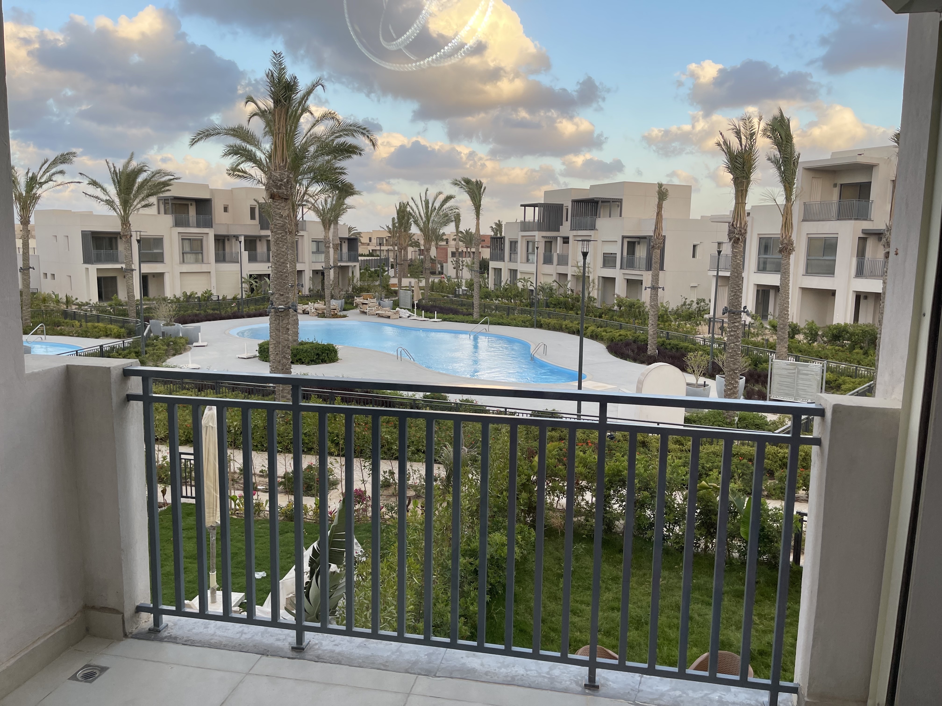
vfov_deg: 54.9
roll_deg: -1.4
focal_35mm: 25
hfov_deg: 69.4
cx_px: 471
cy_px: 353
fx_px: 680
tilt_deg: -5.5
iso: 32
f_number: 1.6
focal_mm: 5.1
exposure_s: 1/321
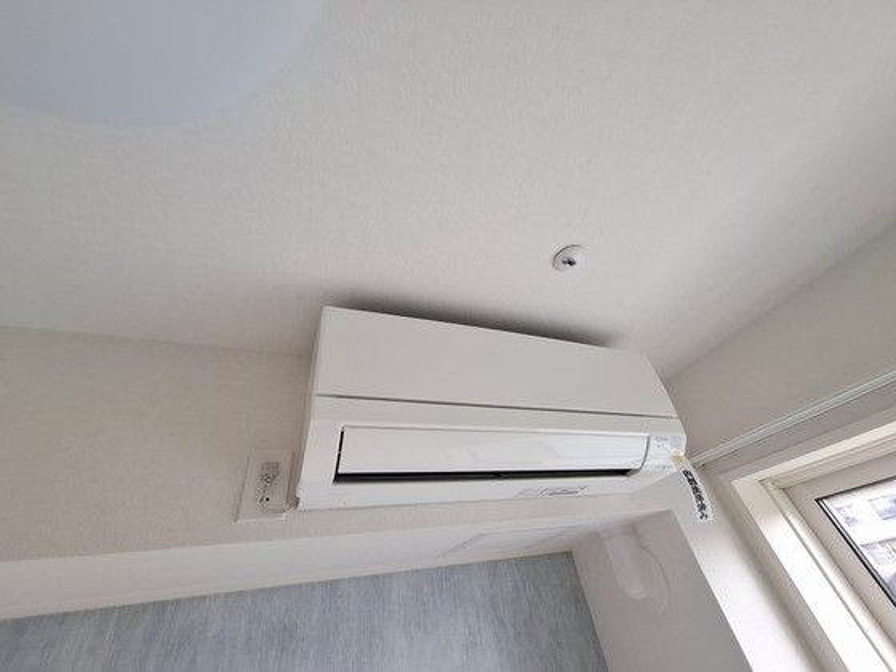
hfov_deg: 106.2
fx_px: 336
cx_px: 448
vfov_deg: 89.9
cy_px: 336
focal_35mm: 13
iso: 80
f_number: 2.2
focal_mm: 1.74
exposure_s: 1/50
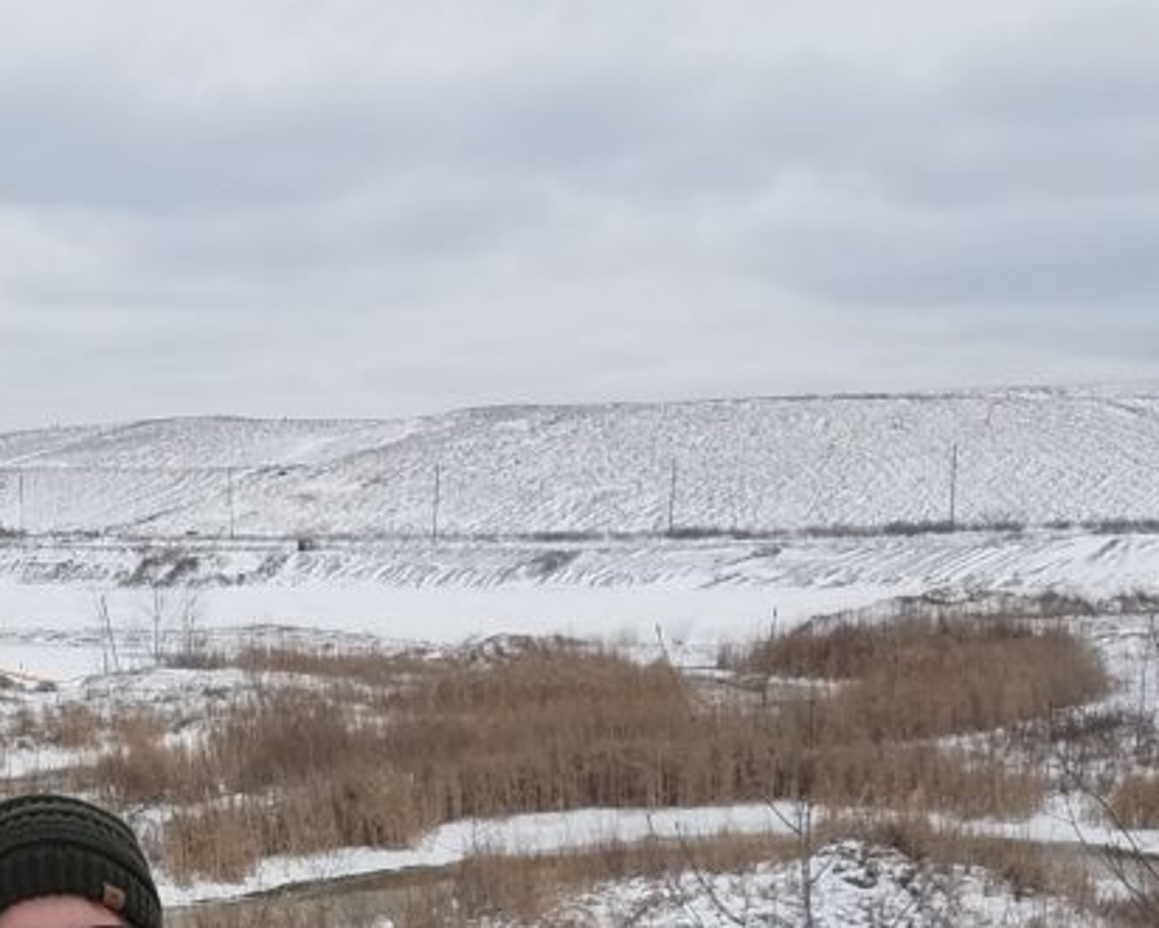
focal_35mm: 63
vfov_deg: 22.8
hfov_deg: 29.5
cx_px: 287
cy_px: 1021
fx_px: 2162
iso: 40
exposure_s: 1/2640
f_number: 1.7
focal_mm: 4.2
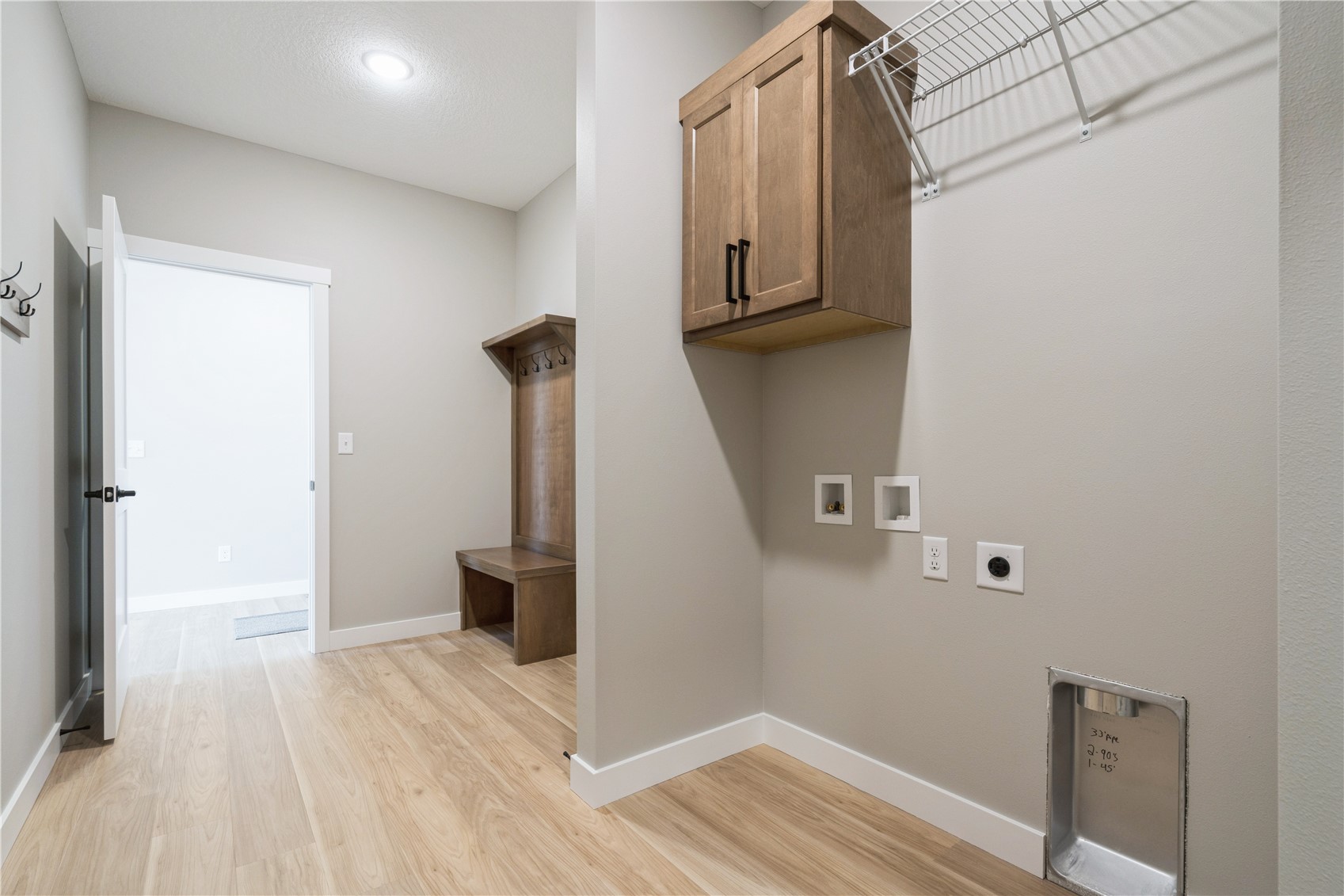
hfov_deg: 96.7
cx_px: 672
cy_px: 448
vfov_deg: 73.7
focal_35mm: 16
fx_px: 597
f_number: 8
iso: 400
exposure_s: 1/8
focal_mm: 16
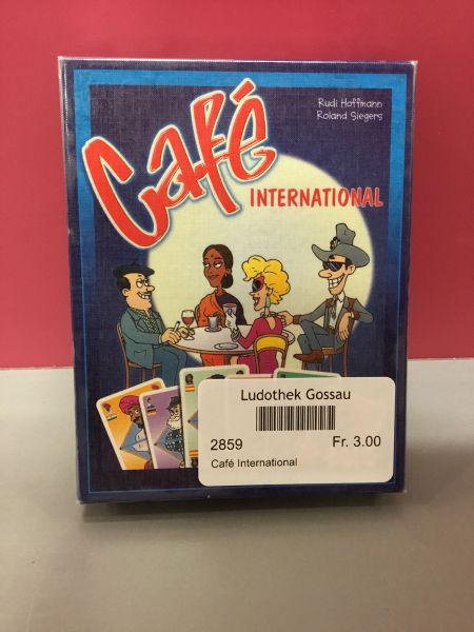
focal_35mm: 31
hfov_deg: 45.4
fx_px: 566
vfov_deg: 58.4
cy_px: 316
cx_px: 237
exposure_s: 1/33
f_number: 2.4
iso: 250
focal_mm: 3.3
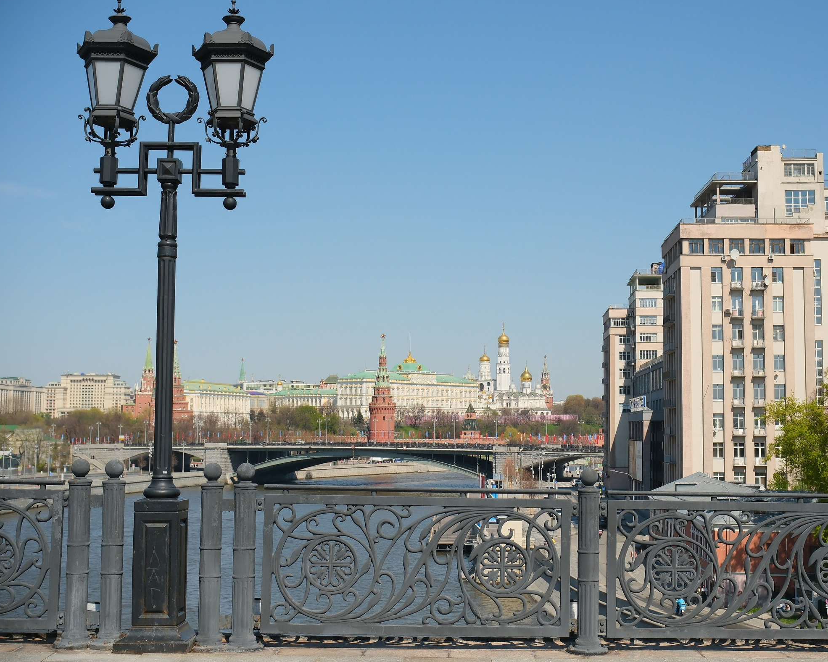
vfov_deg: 30.2
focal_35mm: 50
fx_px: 1225
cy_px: 305
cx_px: 505
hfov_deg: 37.2
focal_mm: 27
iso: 640
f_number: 5.6
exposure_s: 1/4000
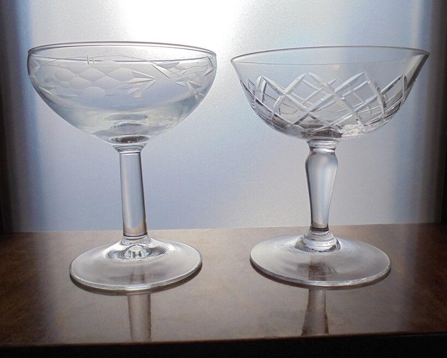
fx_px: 410
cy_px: 177
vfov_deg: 47.1
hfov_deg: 57.2
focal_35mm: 31
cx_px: 224
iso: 100
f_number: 3.7
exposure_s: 1/80
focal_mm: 5.3
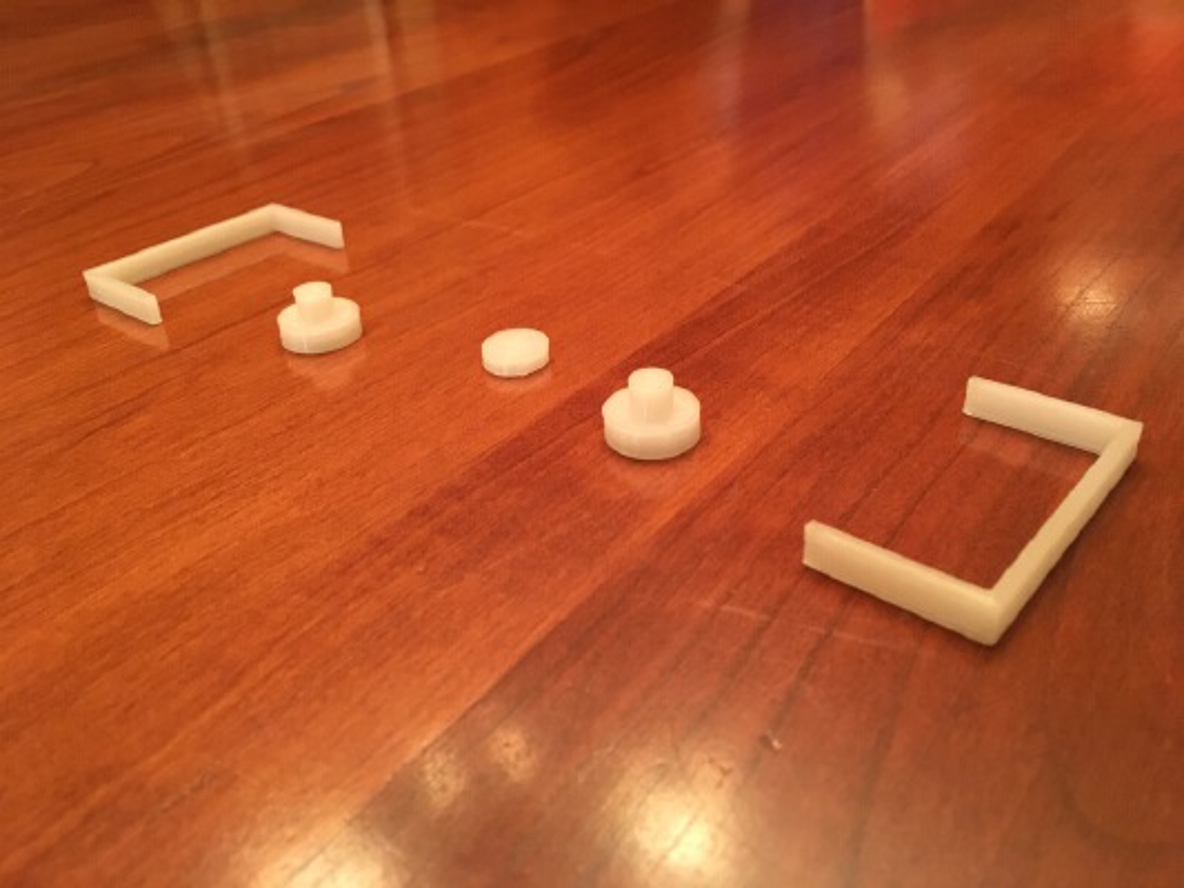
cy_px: 444
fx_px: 992
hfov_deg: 61.6
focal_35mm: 29
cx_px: 592
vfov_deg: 48.2
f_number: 2.2
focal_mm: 4.15
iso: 250
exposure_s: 1/15
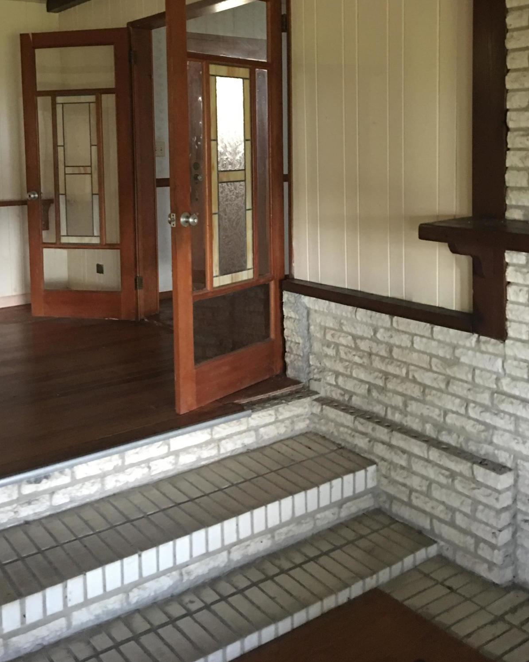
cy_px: 224
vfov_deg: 47.2
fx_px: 744
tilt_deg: -3.0
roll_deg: +0.0
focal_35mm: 38
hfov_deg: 39.1
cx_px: 233
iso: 80
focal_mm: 4.15
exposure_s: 1/4
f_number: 2.2
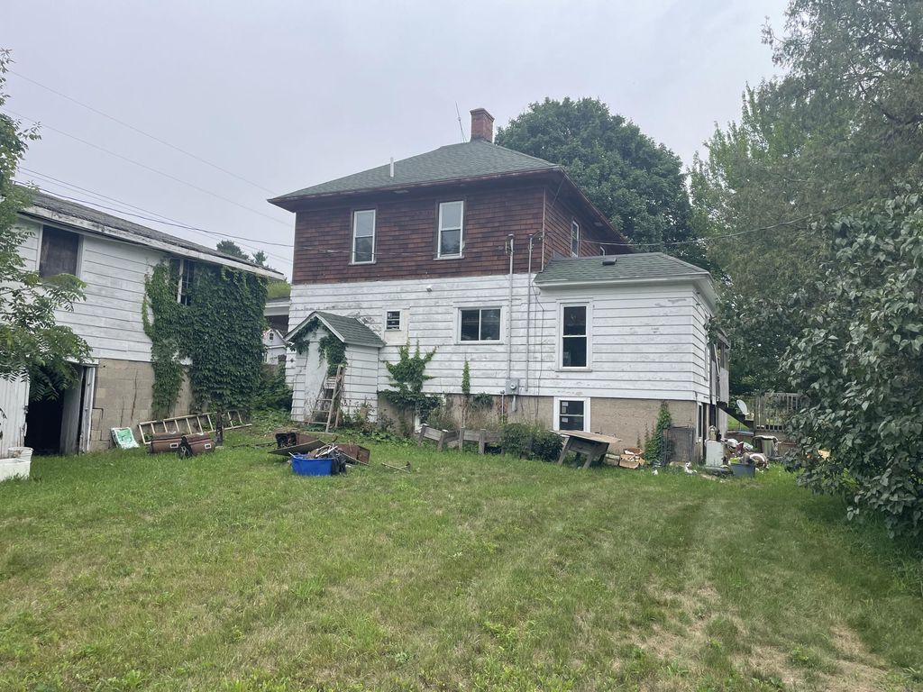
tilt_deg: +4.4
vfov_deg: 53.1
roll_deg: -1.7
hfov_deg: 67.3
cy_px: 346
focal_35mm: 26
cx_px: 462
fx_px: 693
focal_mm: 4.2
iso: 32
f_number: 1.6
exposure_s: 1/2451
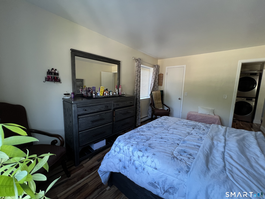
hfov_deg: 106.2
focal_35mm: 13
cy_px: 100
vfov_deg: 89.9
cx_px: 132
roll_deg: -1.5
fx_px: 100
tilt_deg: -7.8
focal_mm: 1.57
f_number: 1.8
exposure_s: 1/60
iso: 200
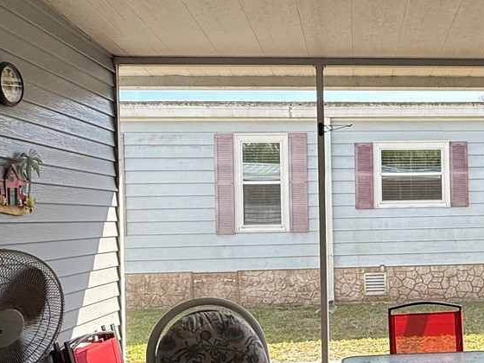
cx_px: 411
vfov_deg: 35.8
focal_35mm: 40
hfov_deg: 43.8
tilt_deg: +0.0
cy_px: 221
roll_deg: +0.8
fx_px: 559
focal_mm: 2.22
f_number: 2.2
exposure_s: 1/346
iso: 50
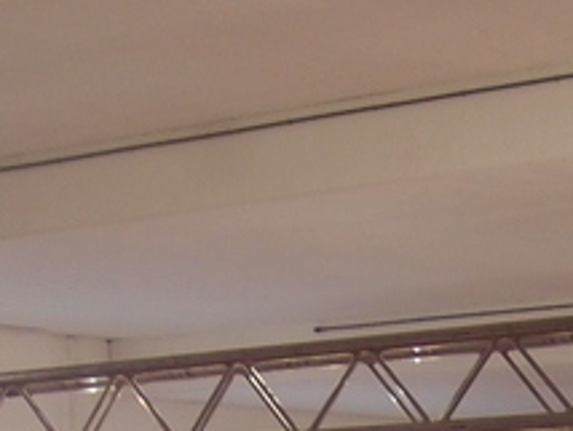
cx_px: 707
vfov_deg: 8.6
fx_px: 2602
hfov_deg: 12.3
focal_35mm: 157
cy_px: 1068
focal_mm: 6
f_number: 1.8
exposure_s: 1/60
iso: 125
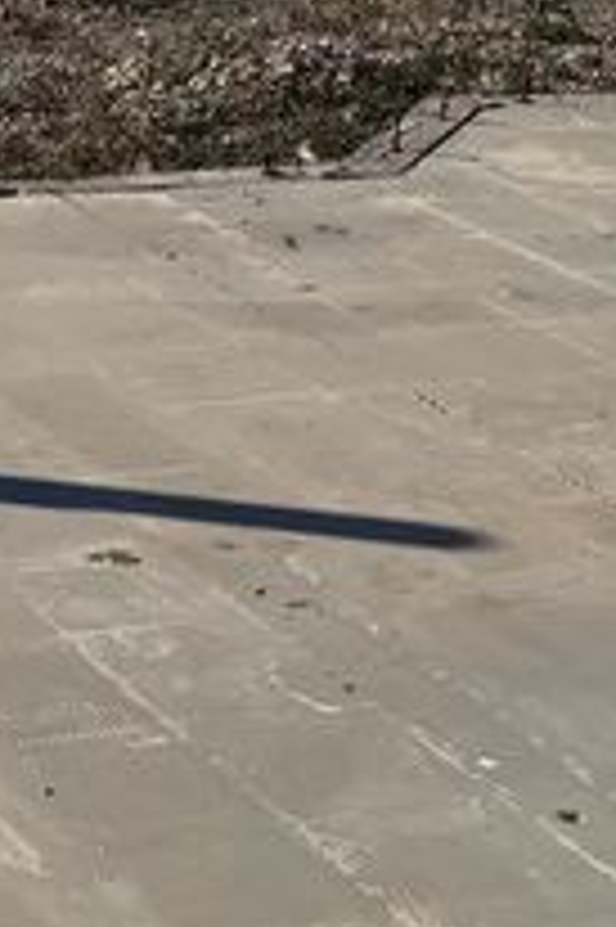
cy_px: -198
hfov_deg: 11.0
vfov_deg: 15.9
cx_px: 90
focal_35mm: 124
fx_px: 3188
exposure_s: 1/7937
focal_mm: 6.76
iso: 80
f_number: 1.78
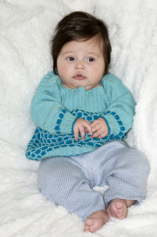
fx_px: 742
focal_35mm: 113
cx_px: 83
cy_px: 118
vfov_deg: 18.1
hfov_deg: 12.1
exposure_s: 1/60
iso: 200
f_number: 5.3
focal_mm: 70
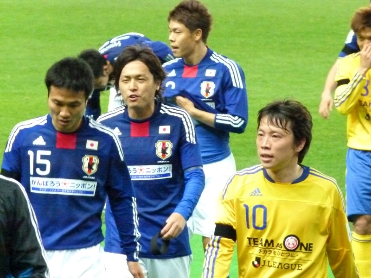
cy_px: 139
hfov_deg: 3.3
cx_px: 186
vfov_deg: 2.5
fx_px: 6431
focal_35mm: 600
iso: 1600
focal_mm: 108
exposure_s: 1/100
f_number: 5.2
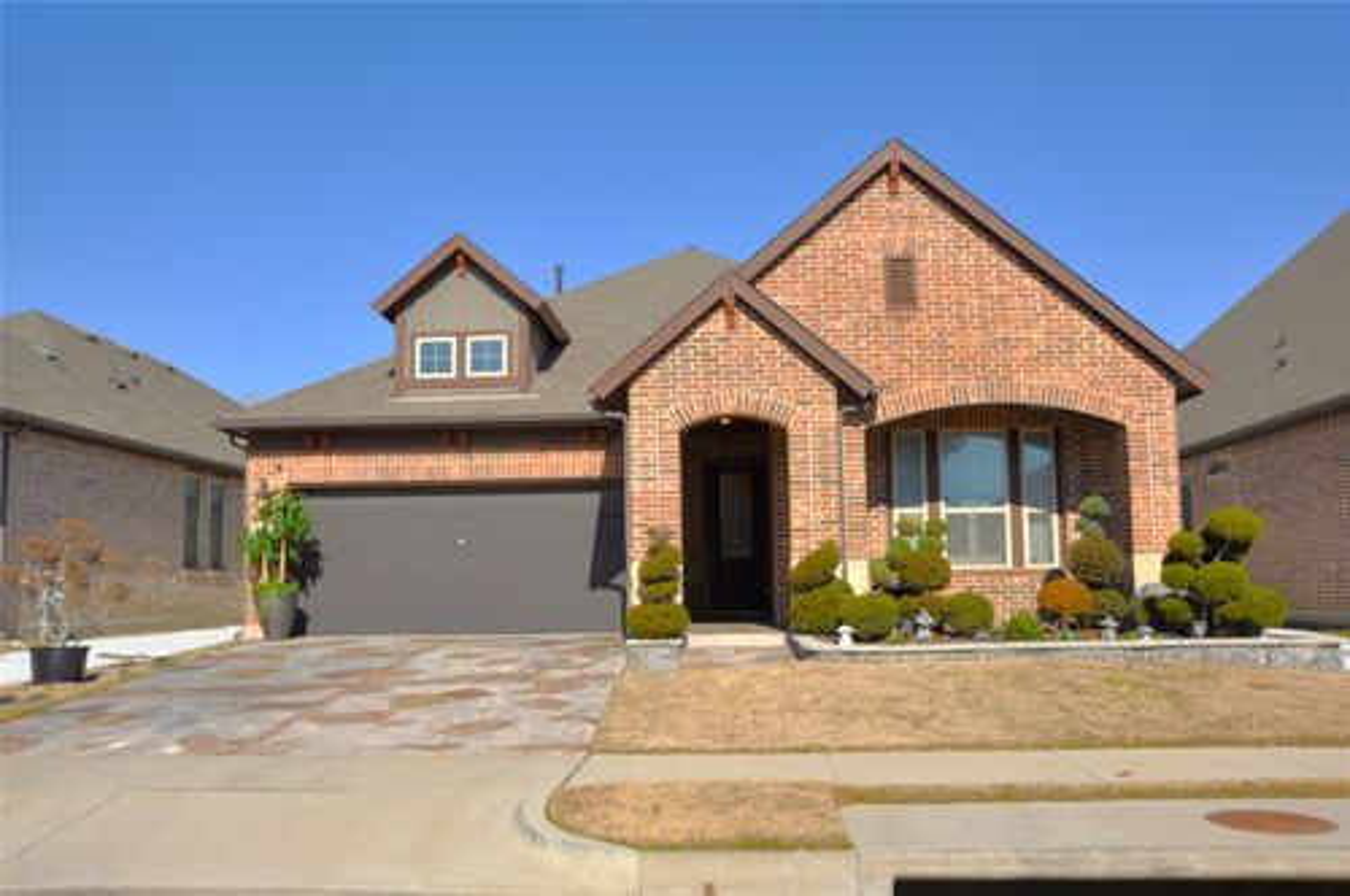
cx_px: 675
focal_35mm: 33
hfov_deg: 57.3
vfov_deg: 39.9
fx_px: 1236
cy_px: 448
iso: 200
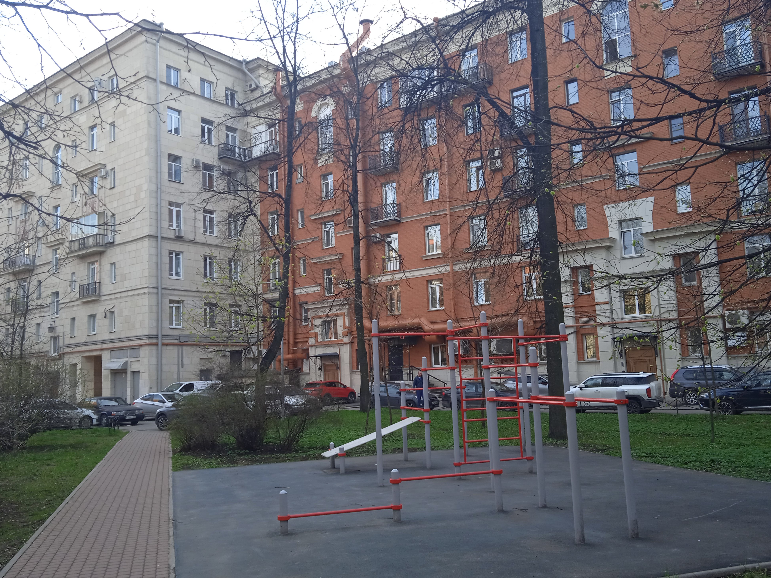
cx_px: 384
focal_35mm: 30
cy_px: 301
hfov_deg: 60.0
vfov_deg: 46.8
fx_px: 668
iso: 112
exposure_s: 1/159
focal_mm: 3.43
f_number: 2.2
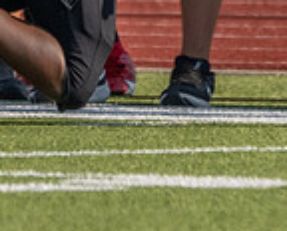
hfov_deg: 0.7
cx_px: 509
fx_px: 23482
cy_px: -240
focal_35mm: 2757
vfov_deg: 0.6
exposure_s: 1/1250
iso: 160
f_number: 5.6
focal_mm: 400
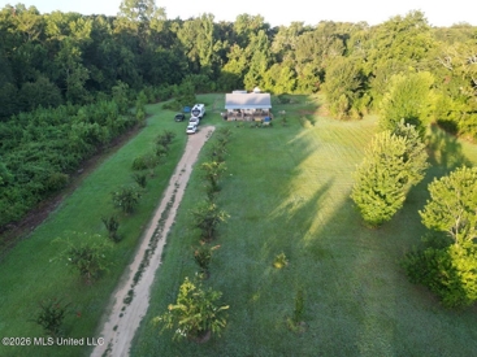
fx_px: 331
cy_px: 178
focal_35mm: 24
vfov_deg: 56.8
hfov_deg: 71.6
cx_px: 238
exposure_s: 1/350
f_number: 1.7
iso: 100
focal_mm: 6.72
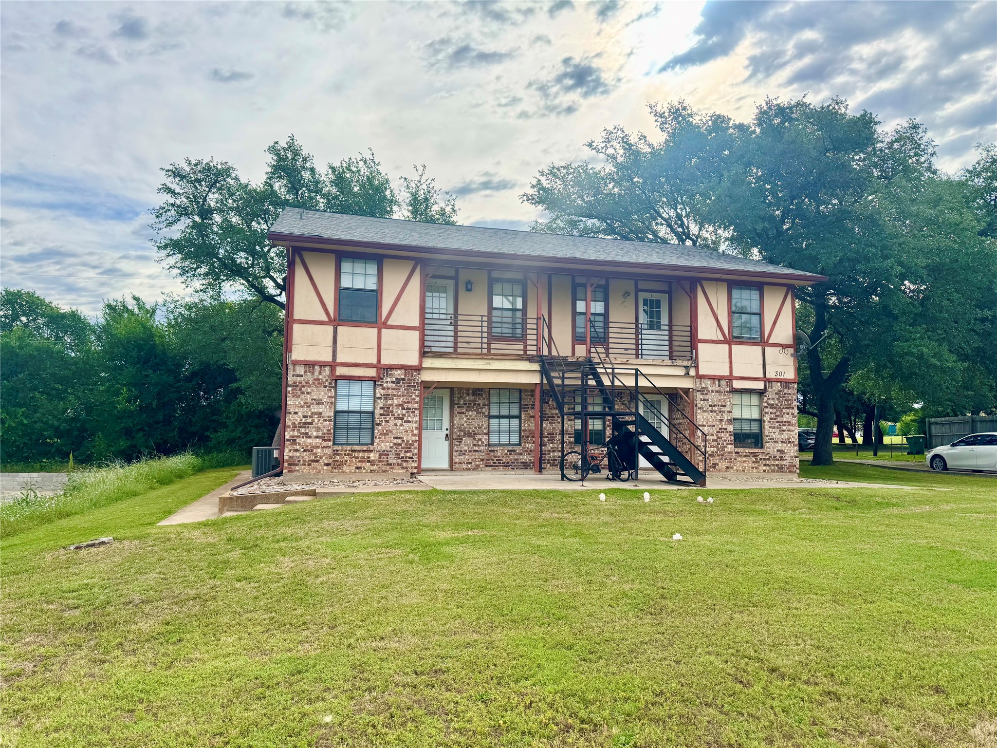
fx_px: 691
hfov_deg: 71.6
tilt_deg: +3.0
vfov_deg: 56.8
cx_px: 498
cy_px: 374
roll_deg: +0.7
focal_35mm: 24
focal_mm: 6.76
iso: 80
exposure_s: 1/3247
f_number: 1.78
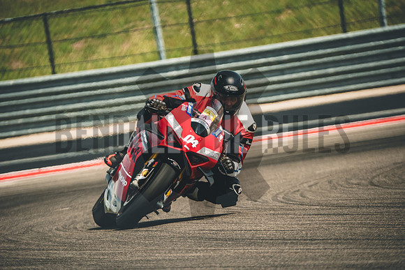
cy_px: 135
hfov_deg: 3.4
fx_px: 6751
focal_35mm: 600
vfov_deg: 2.3
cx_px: 202
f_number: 5.6
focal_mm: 400
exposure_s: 1/1250
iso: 640
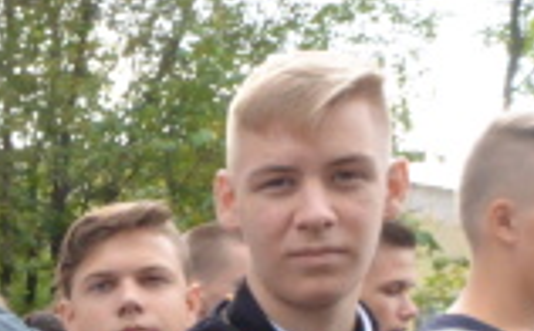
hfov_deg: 14.0
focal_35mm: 132
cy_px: 544
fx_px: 1917
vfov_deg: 9.5
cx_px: -436
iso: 560
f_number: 3.8
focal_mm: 12.7
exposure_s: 1/60
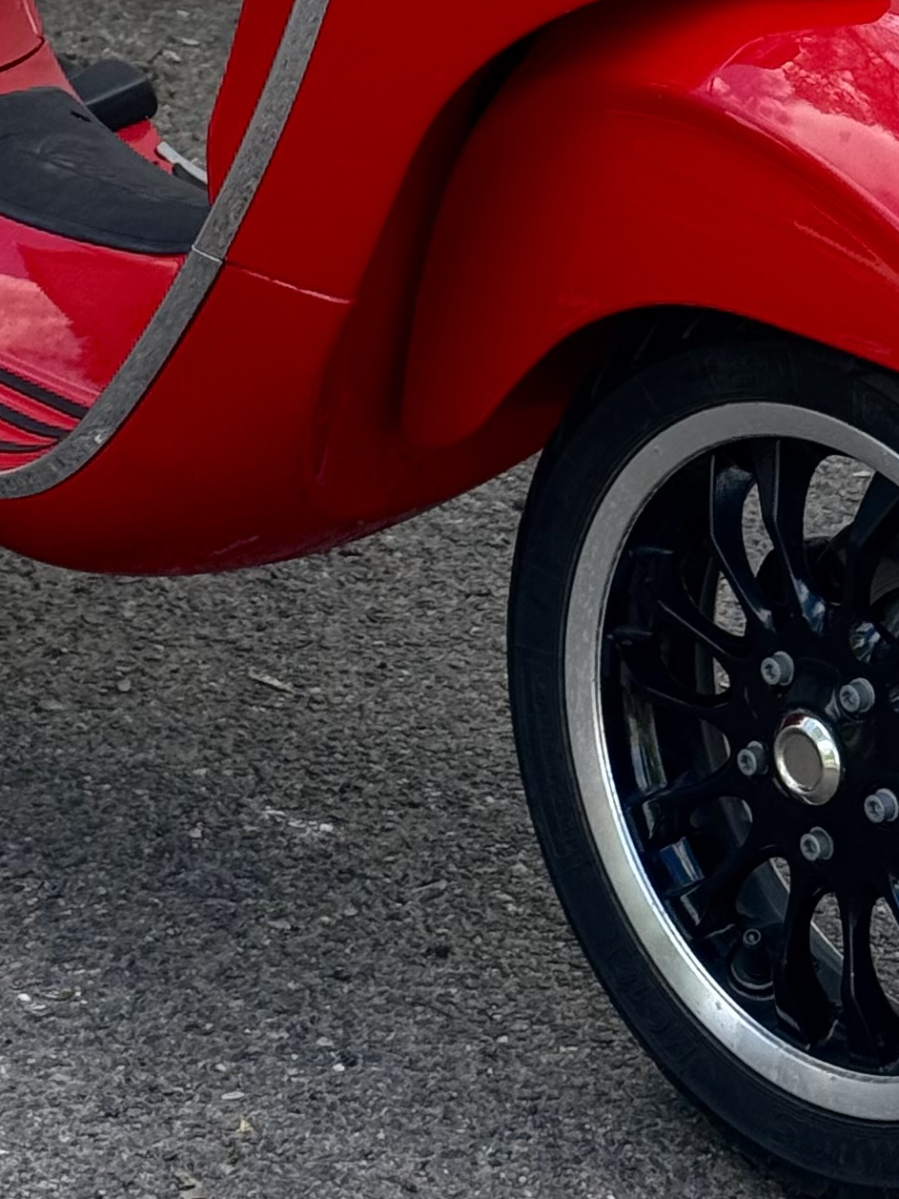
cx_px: 215
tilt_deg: -9.8
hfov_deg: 9.6
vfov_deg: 12.5
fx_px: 5332
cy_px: -293
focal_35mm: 154
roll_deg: -1.4
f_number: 1.78
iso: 64
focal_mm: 6.76
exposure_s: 1/913
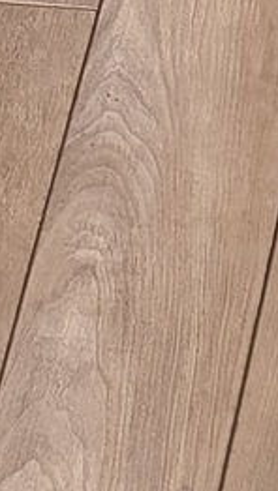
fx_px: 1881
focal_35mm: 144
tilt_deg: -67.4
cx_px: 781
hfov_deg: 7.6
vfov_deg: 13.2
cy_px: 932
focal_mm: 5.96
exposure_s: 1/60
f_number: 1.6
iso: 500
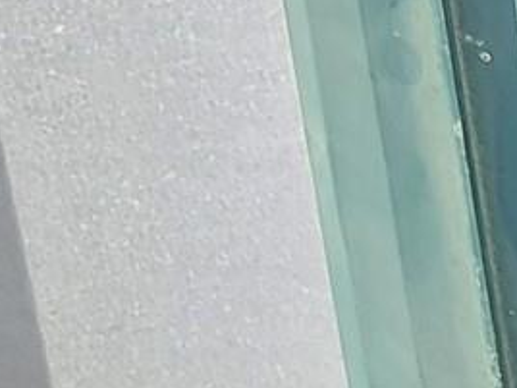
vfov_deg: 7.5
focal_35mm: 191
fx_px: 2853
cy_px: 734
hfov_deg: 8.0
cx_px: 1821
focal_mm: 4.69
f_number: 1.8
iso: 50
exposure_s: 1/564
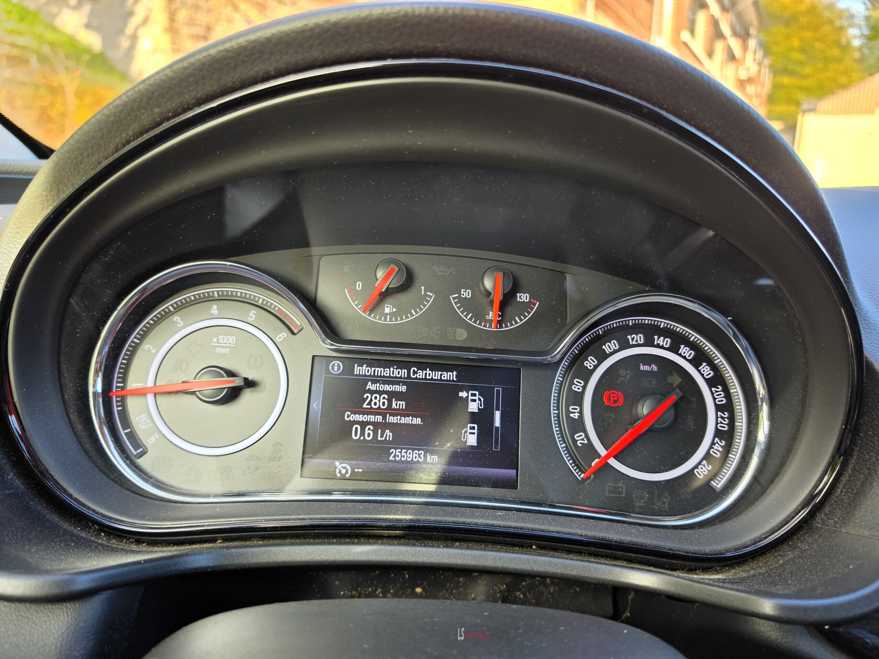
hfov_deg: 73.9
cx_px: 440
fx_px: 584
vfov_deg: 58.9
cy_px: 330
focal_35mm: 23
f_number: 1.4
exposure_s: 1/180
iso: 40
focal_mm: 6.5
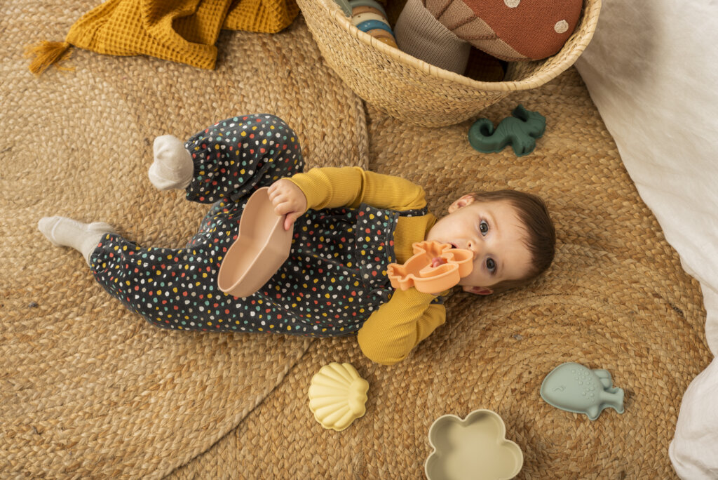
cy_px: 240
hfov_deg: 42.7
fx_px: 918
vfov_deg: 29.3
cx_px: 359
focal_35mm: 46
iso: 100
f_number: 6.3
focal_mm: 46
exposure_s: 1/200
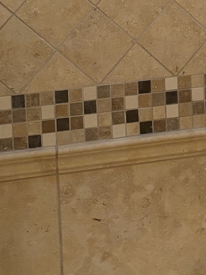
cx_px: 194
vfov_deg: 17.5
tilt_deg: +2.8
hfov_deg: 14.5
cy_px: -135
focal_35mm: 101
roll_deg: +3.2
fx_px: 801
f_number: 1.6
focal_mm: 5.96
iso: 320
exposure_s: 1/60
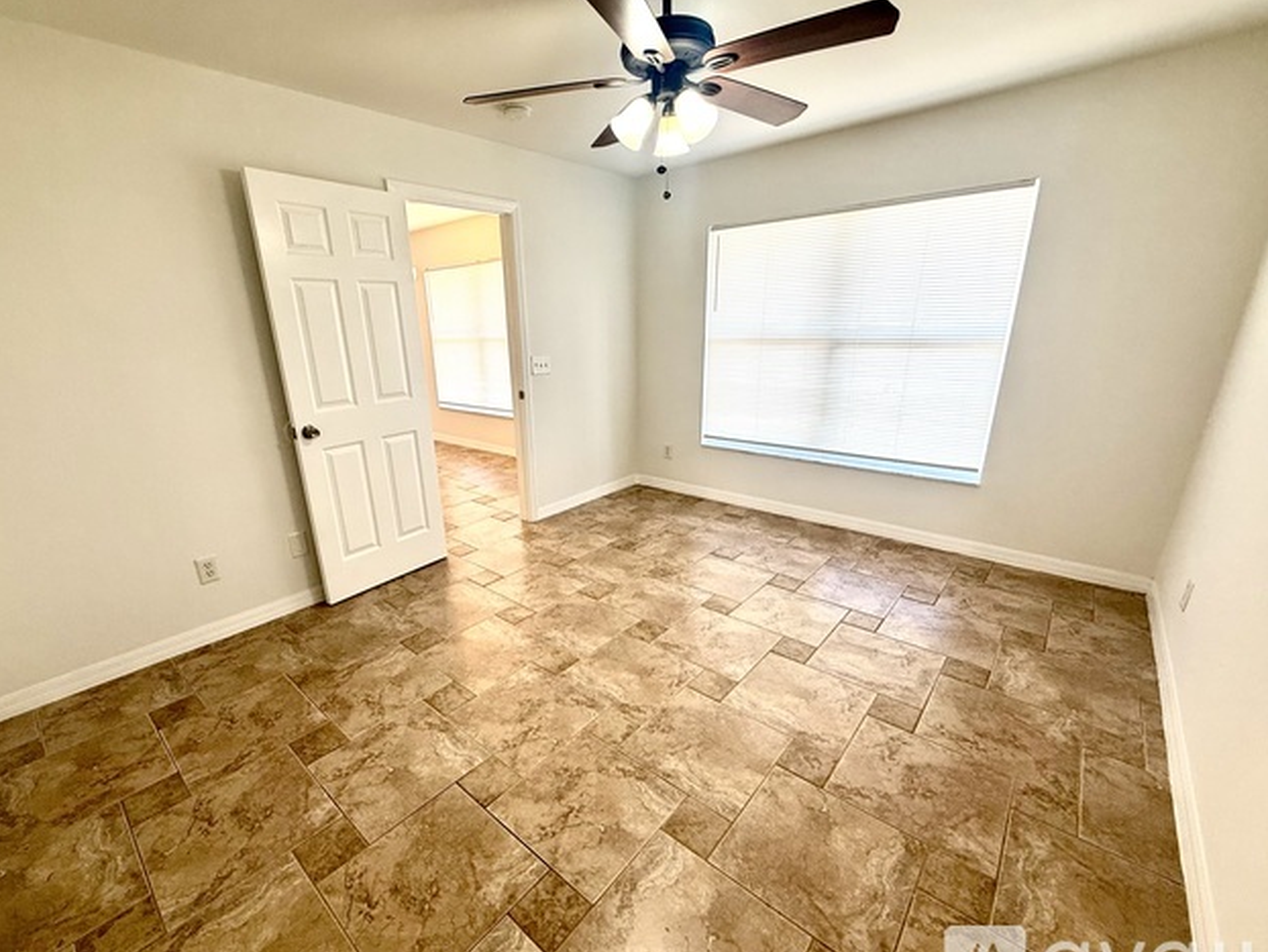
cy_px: 497
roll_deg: +1.8
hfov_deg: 98.0
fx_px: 550
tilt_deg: -18.4
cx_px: 594
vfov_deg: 81.7
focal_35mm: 15
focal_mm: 2.22
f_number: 2.2
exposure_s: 1/120
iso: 80
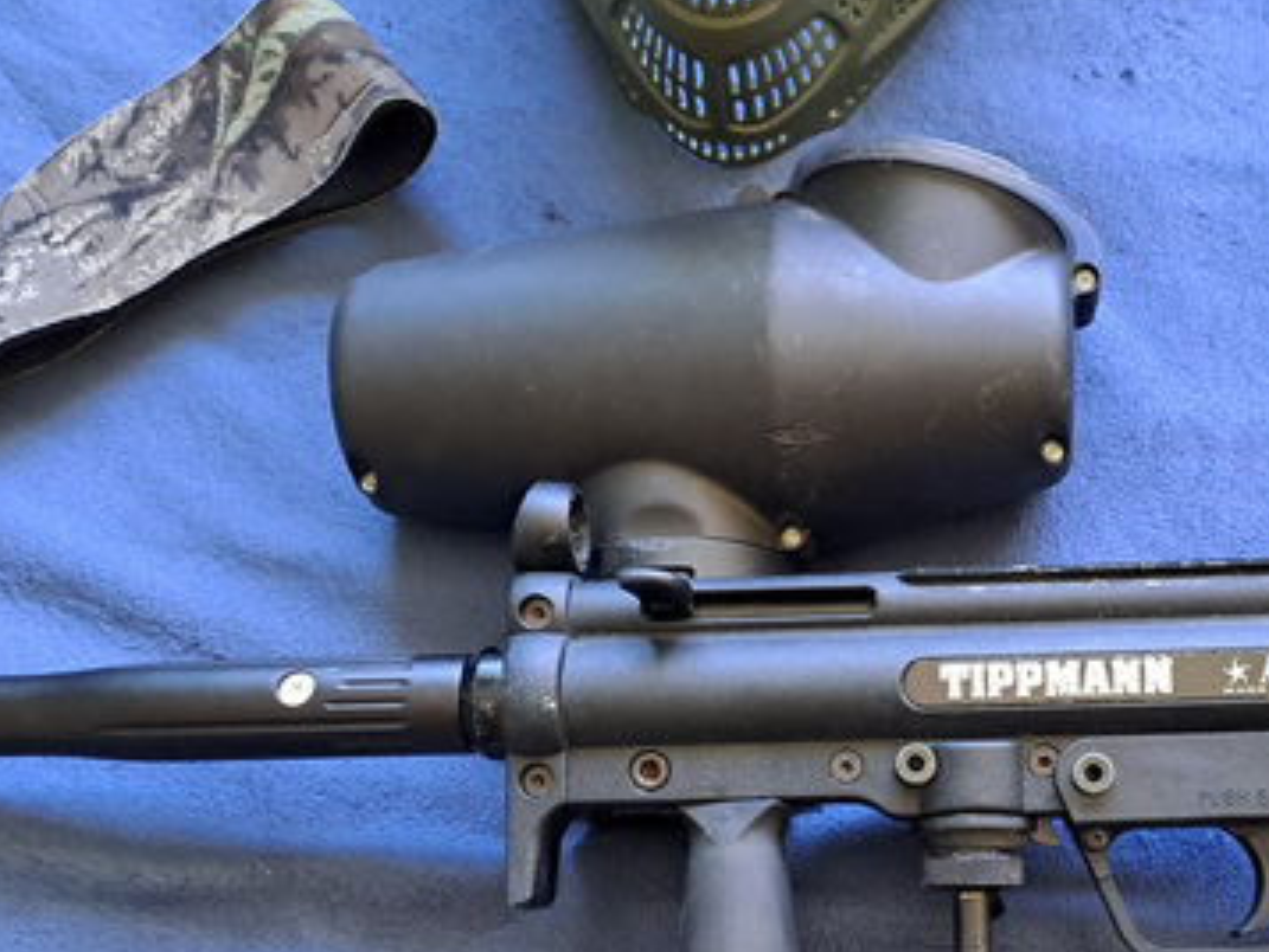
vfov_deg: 33.4
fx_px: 1540
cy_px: 764
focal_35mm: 42
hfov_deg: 43.7
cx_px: 910
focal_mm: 4.65
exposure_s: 1/33
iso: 320
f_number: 1.8
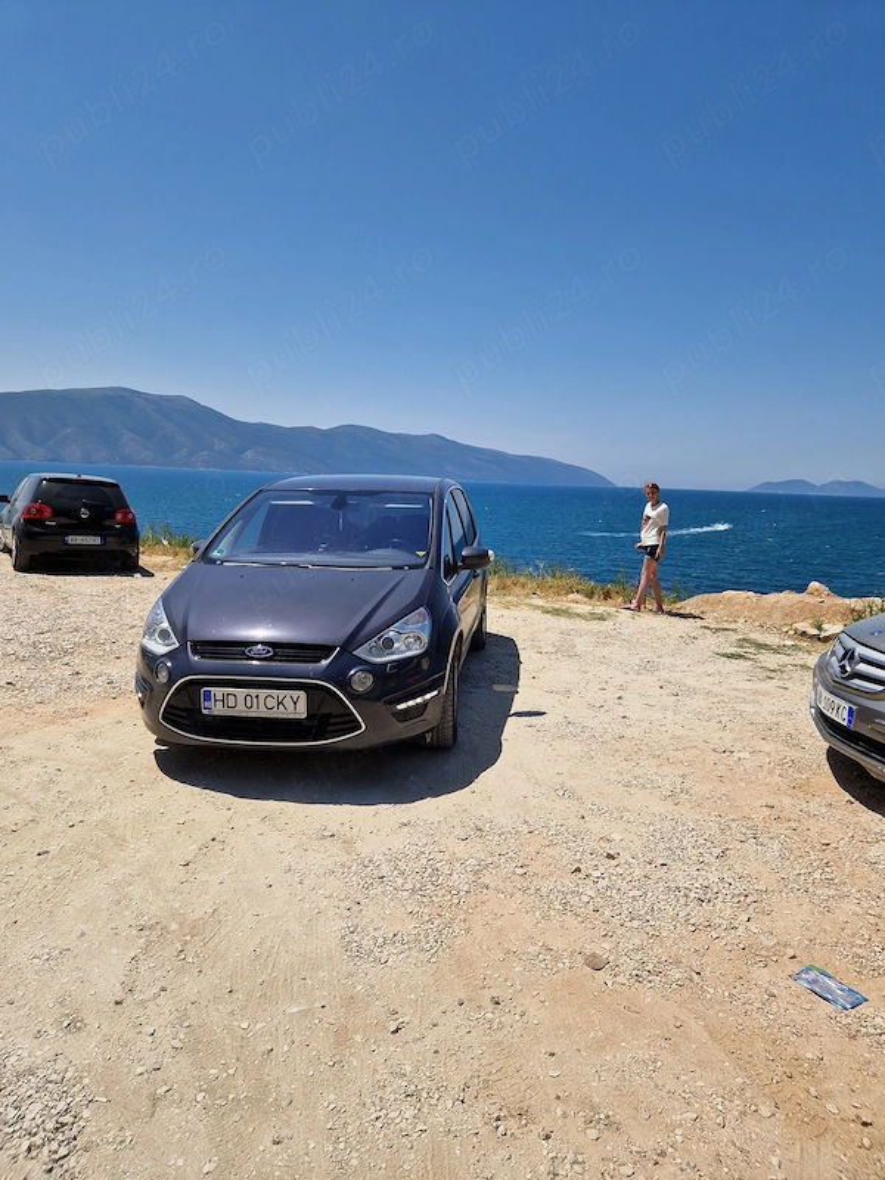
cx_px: 442
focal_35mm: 23
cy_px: 590
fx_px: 784
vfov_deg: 73.9
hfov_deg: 58.9
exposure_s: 1/3616
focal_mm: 5.4
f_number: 1.8
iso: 50
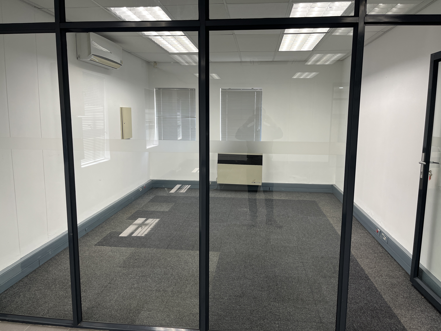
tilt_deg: -7.6
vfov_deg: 53.1
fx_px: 331
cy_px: 166
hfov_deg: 67.3
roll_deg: -1.9
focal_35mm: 26
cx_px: 220
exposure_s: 1/100
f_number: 1.6
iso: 64
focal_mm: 5.1
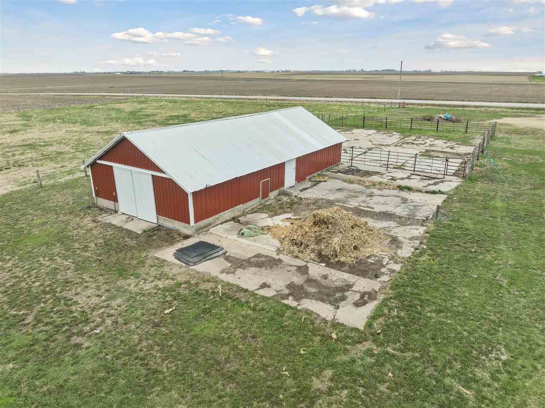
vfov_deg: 56.8
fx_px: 378
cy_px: 204
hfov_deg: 71.6
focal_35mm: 24
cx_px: 272
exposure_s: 1/200
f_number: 2.8
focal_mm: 12.3
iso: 100
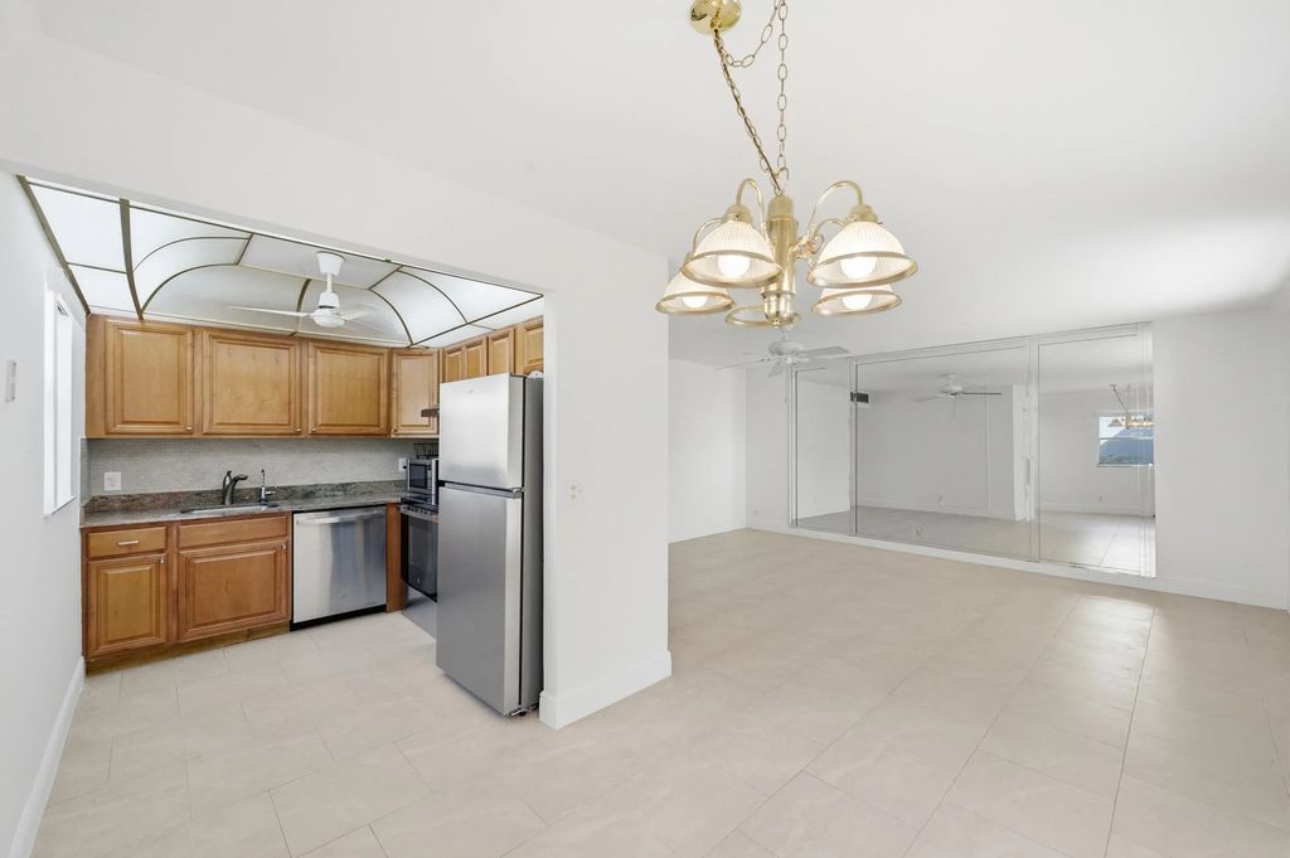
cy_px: 429
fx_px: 501
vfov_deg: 81.1
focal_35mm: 14
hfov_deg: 104.3
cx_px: 645
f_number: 8
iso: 2500
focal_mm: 14
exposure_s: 1/2500
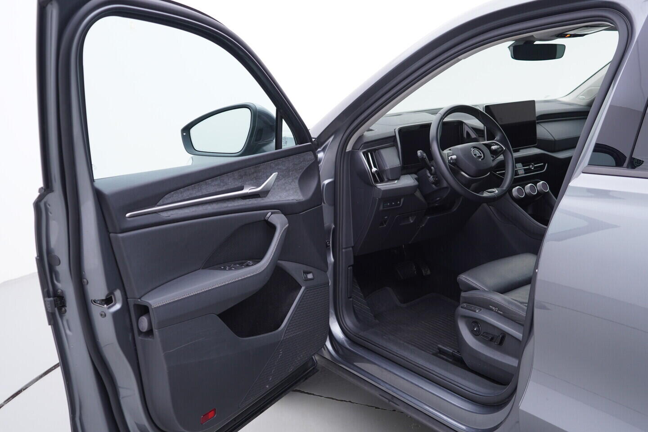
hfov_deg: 53.1
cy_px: 216
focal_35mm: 36
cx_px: 324
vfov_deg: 36.9
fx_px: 648
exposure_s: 1/50
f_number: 3.2
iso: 125
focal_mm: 24
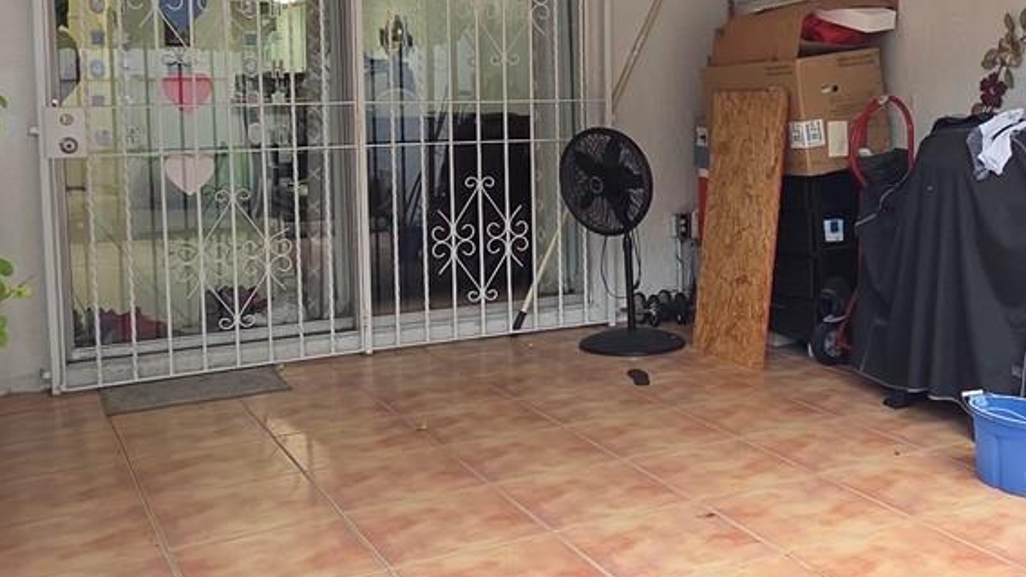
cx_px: 720
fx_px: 1088
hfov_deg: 49.2
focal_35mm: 40
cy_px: 168
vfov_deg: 29.4
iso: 100
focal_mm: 2.2
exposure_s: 1/120
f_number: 2.2
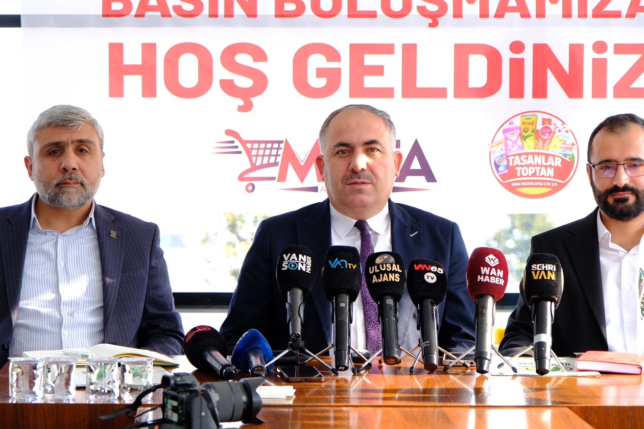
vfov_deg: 11.7
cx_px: 326
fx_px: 2092
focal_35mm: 117
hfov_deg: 17.5
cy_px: 221
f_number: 4.5
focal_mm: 72.1
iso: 800
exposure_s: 1/200
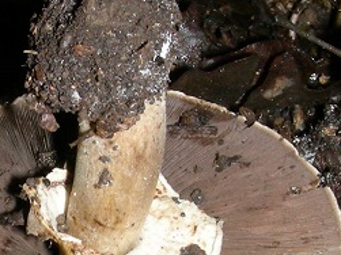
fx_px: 1191
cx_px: 53
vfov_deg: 12.2
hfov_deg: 16.1
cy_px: 216
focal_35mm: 121
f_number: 6.8
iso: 50
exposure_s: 1/60.1
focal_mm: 6.3
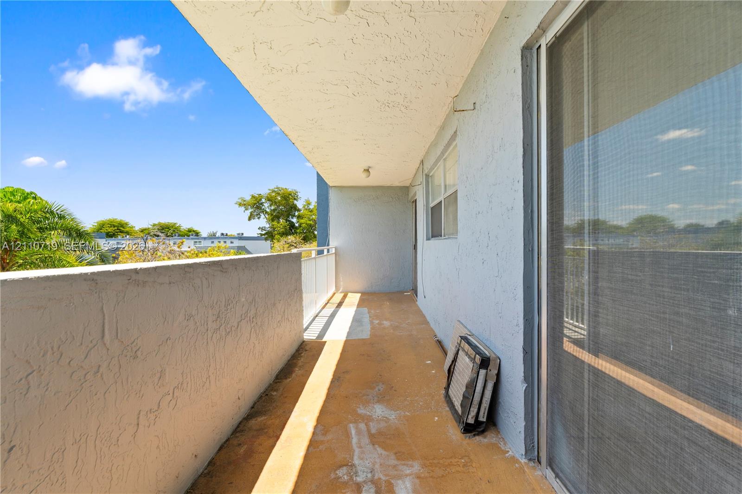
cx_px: 371
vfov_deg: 77.3
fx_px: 309
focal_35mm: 15
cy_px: 247
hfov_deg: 100.4
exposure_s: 1/20
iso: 100
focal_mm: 10
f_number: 7.1
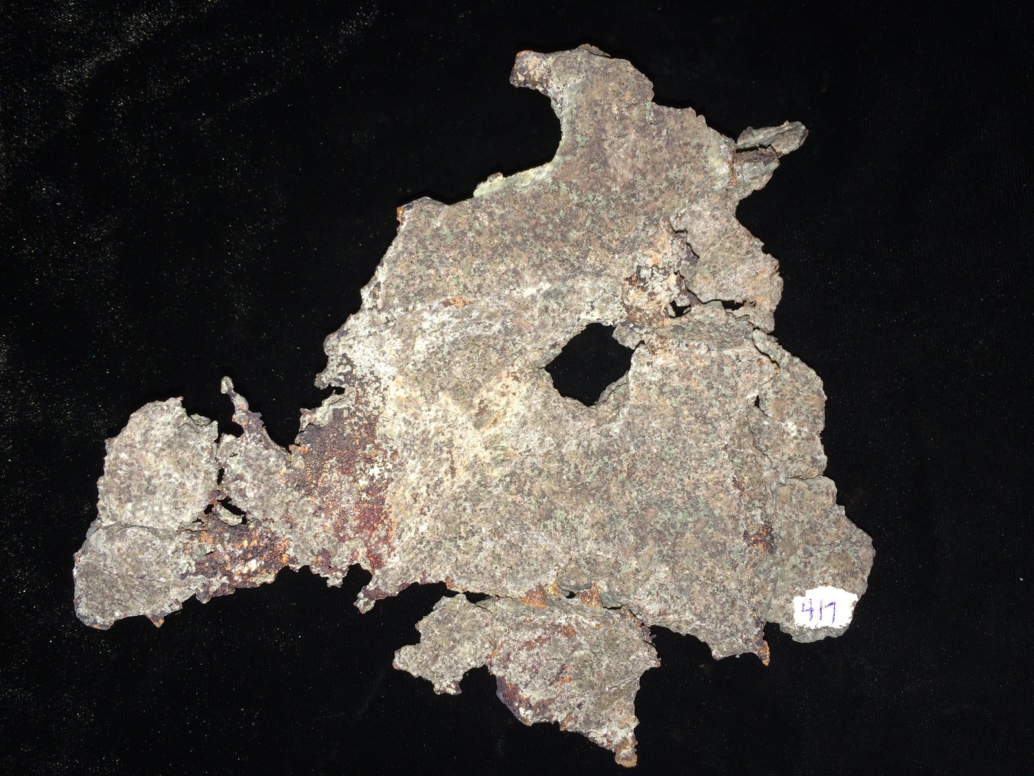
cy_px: 388
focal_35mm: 30
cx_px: 517
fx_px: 896
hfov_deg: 60.0
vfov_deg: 46.8
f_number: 2.2
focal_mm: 4.12
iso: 32
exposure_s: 1/69
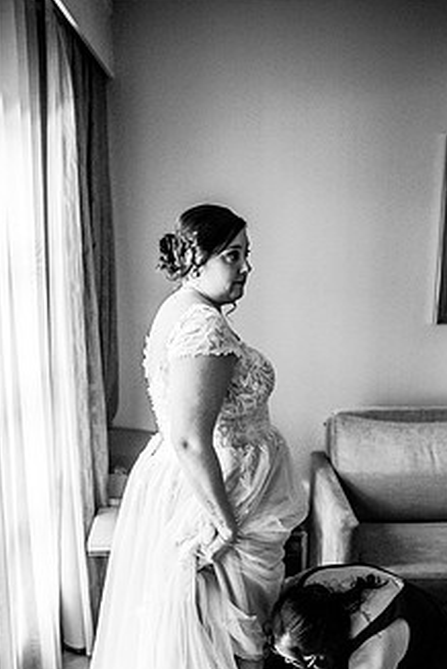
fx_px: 743
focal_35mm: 40
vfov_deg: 47.5
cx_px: 207
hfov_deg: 33.5
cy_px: 456
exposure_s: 1/400
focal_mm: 29
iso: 1600
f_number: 2.8
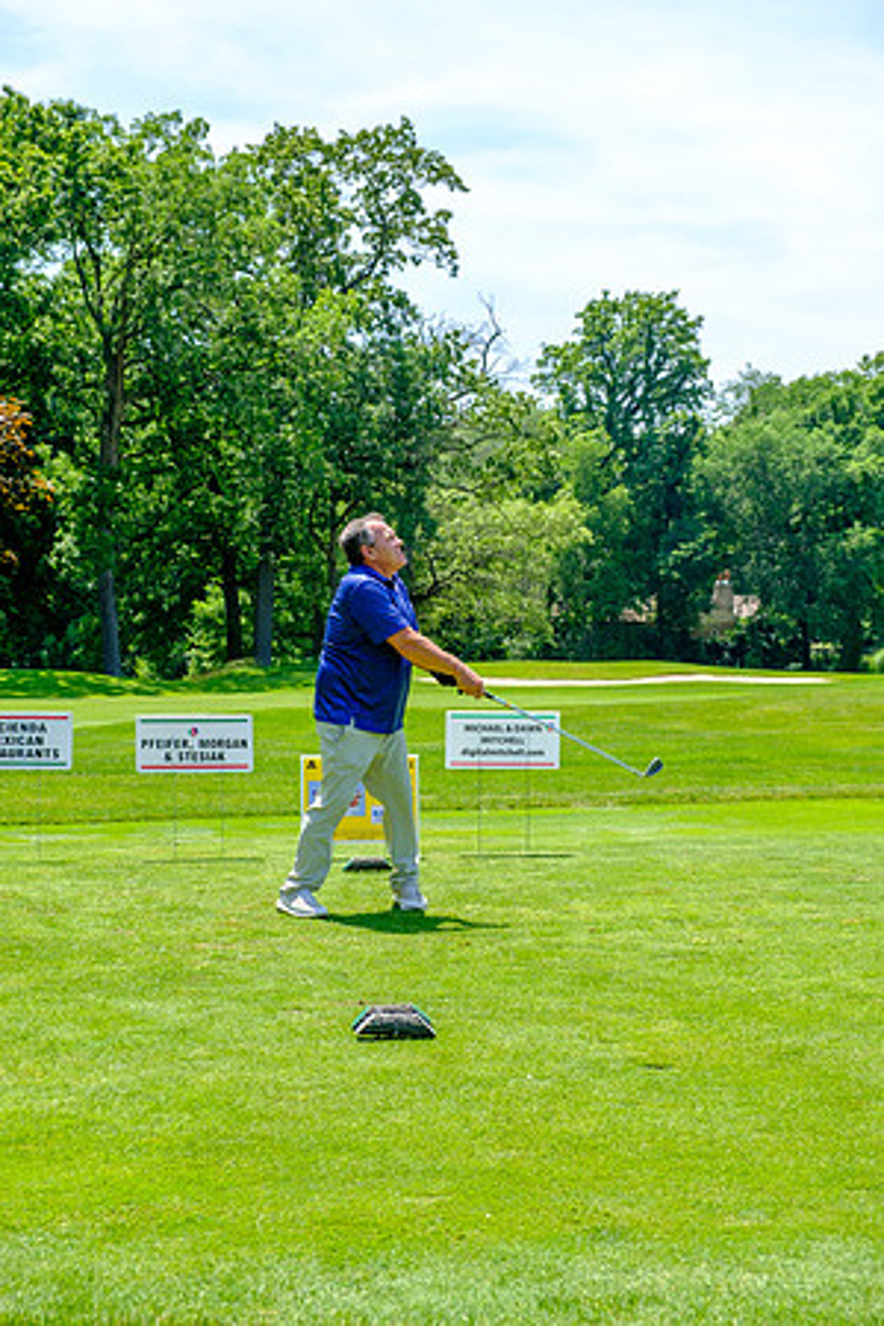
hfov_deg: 22.3
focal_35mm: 61
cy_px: 663
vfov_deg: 32.9
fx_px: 2247
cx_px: 442
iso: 200
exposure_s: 1/250
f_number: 5.6
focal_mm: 40.7
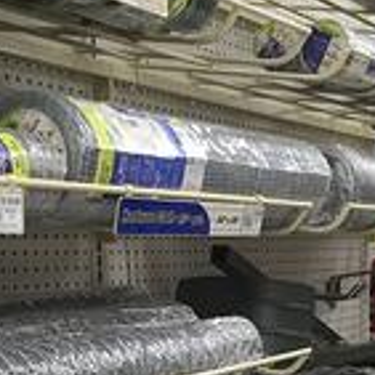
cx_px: 217
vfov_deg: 19.8
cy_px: 380
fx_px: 1042
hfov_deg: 20.4
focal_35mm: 85
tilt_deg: -6.7
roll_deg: +0.1
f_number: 2.2
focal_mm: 4.15
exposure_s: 1/33
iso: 50
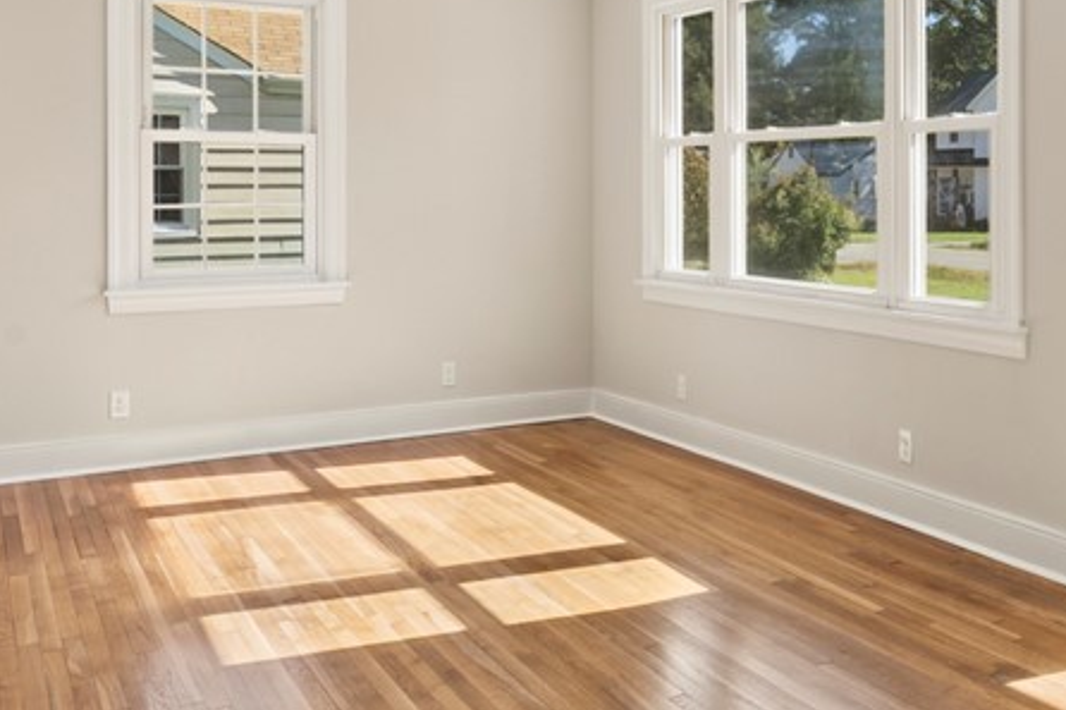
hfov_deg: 47.5
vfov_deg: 33.8
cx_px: 814
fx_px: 1154
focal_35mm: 39
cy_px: 216
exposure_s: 1/50
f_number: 9
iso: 320
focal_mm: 16
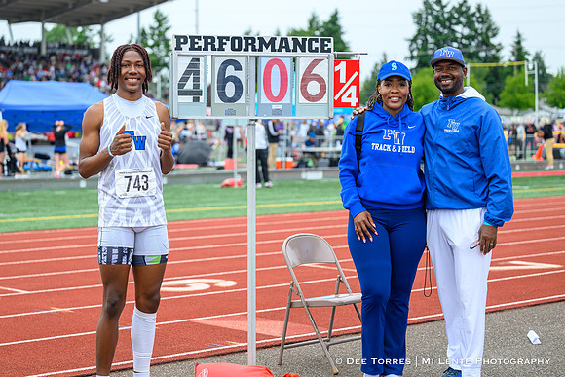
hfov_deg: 25.5
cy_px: 165
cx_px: 247
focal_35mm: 79
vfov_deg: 17.2
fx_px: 1246
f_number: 2.8
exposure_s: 1/2500
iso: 560
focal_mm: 70
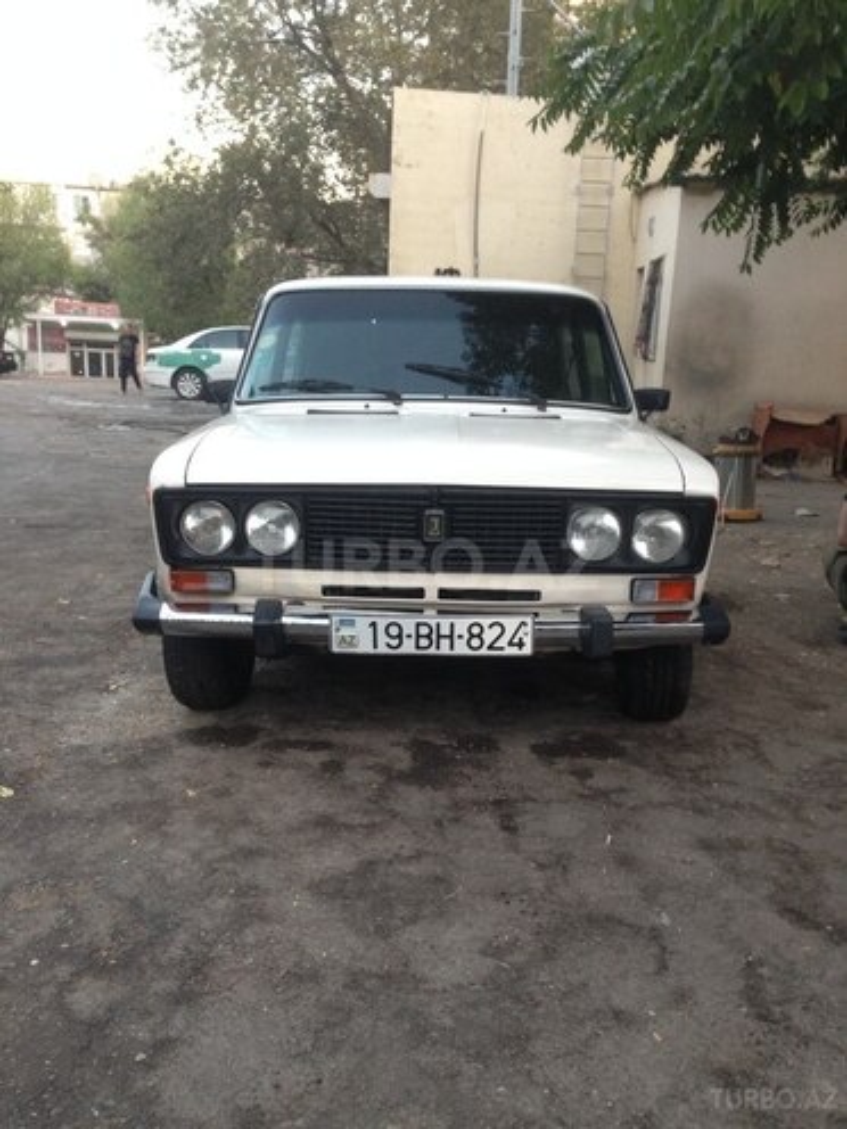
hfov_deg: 42.9
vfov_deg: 55.4
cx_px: 424
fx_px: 1077
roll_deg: -2.6
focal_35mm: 33
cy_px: 564
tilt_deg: -9.5
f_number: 2.4
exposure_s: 1/20
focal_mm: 4.12
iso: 80
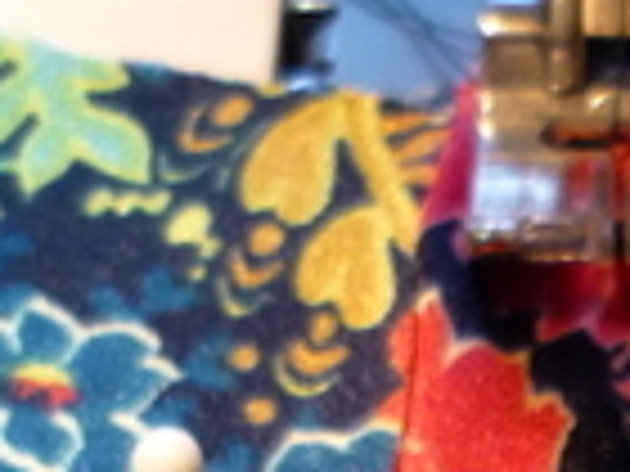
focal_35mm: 141
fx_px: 2566
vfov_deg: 9.9
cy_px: 908
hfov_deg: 13.9
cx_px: 576
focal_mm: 5.5
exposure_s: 1/30
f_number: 2.8
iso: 200
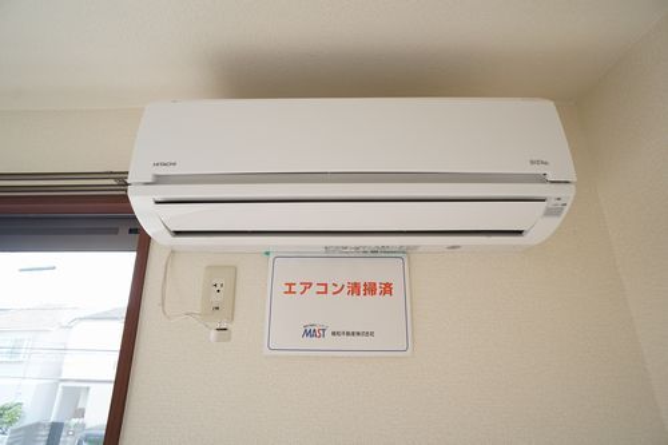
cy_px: 222
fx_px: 445
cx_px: 334
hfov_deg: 73.8
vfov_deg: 53.1
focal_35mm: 24
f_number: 4.5
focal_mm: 16
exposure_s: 1/80
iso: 250
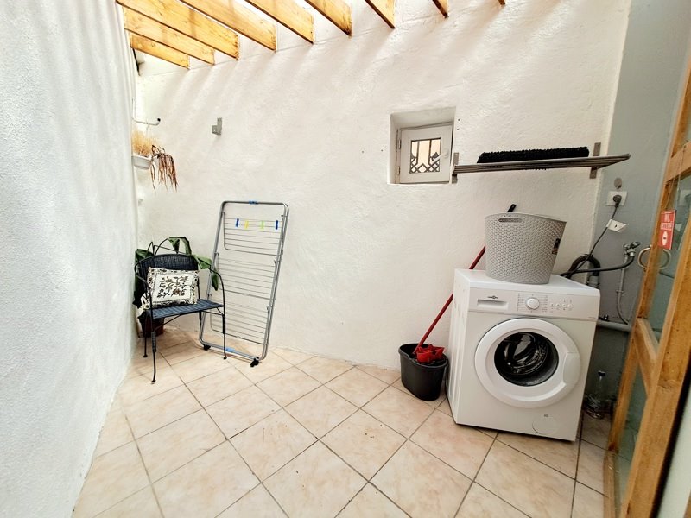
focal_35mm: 13
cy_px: 259
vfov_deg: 89.9
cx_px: 346
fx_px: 260
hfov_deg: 106.2
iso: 40
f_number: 2.2
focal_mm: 1.42
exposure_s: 1/455
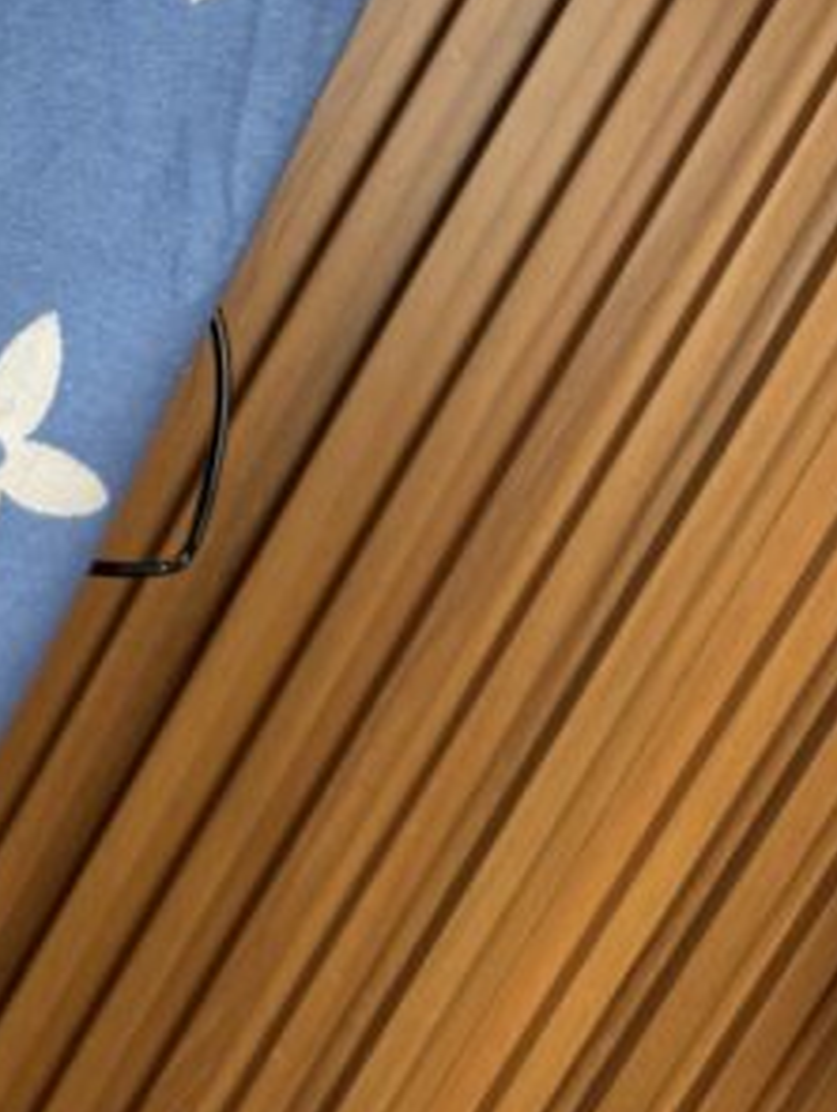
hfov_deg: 20.7
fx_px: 2091
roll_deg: -26.0
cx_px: -245
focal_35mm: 65
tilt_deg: -6.3
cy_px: -83
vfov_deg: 27.5
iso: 64
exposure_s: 1/120
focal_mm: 6.76
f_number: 1.78
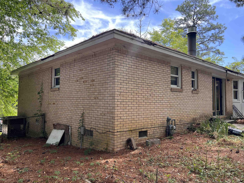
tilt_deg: +2.0
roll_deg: -0.6
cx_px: 119
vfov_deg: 51.4
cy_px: 92
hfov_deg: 65.3
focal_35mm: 27
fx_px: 190
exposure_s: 1/674
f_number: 1.5
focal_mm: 5.7
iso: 50
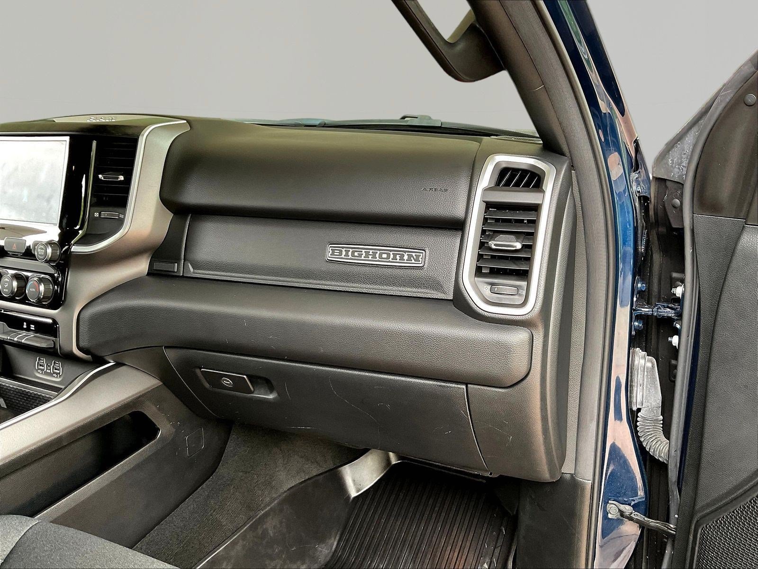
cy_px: 284
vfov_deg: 48.2
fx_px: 635
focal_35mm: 29
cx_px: 379
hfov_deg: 61.7
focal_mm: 3
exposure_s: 1/72
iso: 64
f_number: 1.8
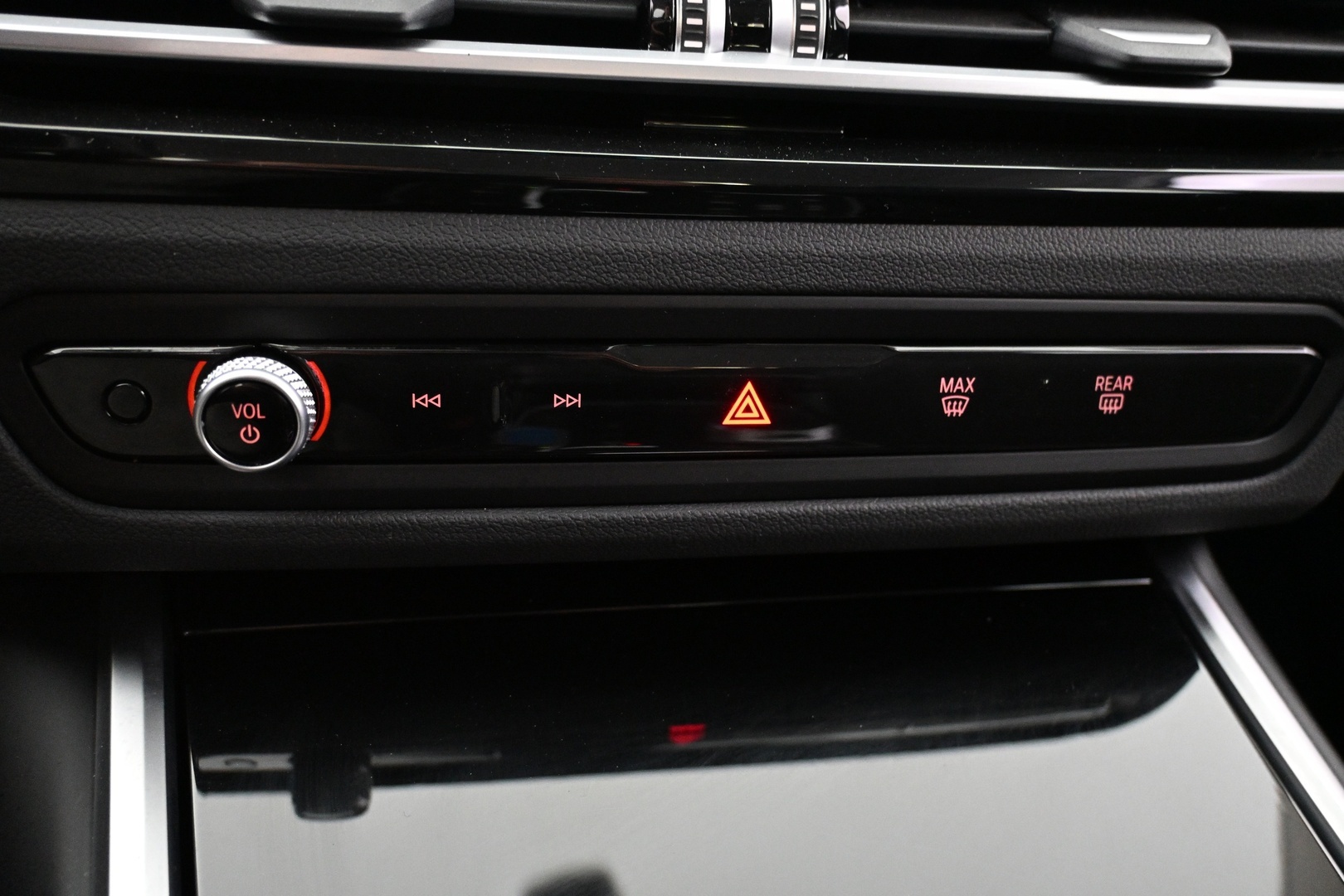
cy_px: 448
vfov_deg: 44.6
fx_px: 1092
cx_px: 672
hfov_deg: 63.2
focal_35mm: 29
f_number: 3.8
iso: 4000
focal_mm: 19.5
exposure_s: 1/20
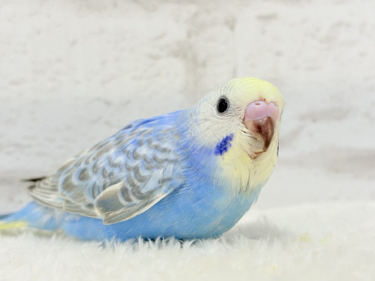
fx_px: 563
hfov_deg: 36.8
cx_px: 188
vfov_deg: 28.0
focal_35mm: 52
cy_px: 140
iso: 40
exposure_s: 1/50
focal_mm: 5.96
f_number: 1.6
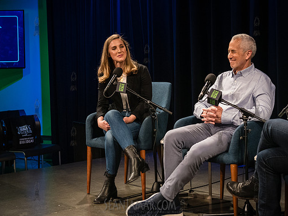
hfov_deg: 27.8
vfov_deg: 21.0
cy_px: 83
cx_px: 145
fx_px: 582
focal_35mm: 70
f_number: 4
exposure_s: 1/320
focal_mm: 52
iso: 3200
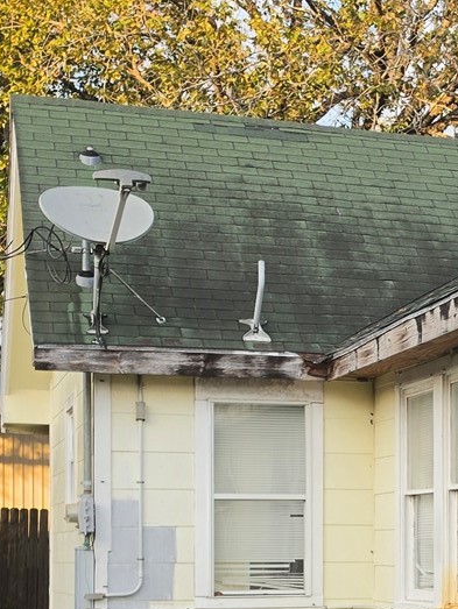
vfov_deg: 21.2
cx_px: 485
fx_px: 1586
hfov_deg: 16.0
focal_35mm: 90
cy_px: 578
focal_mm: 6.5
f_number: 1.4
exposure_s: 1/195
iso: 10
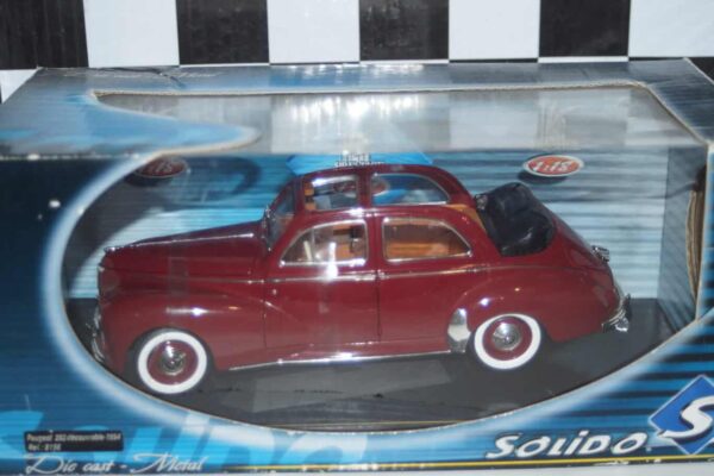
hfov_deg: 33.4
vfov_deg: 22.6
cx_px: 357
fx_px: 1190
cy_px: 238
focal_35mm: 60
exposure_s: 1/80
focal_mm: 40
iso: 200
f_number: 4.5
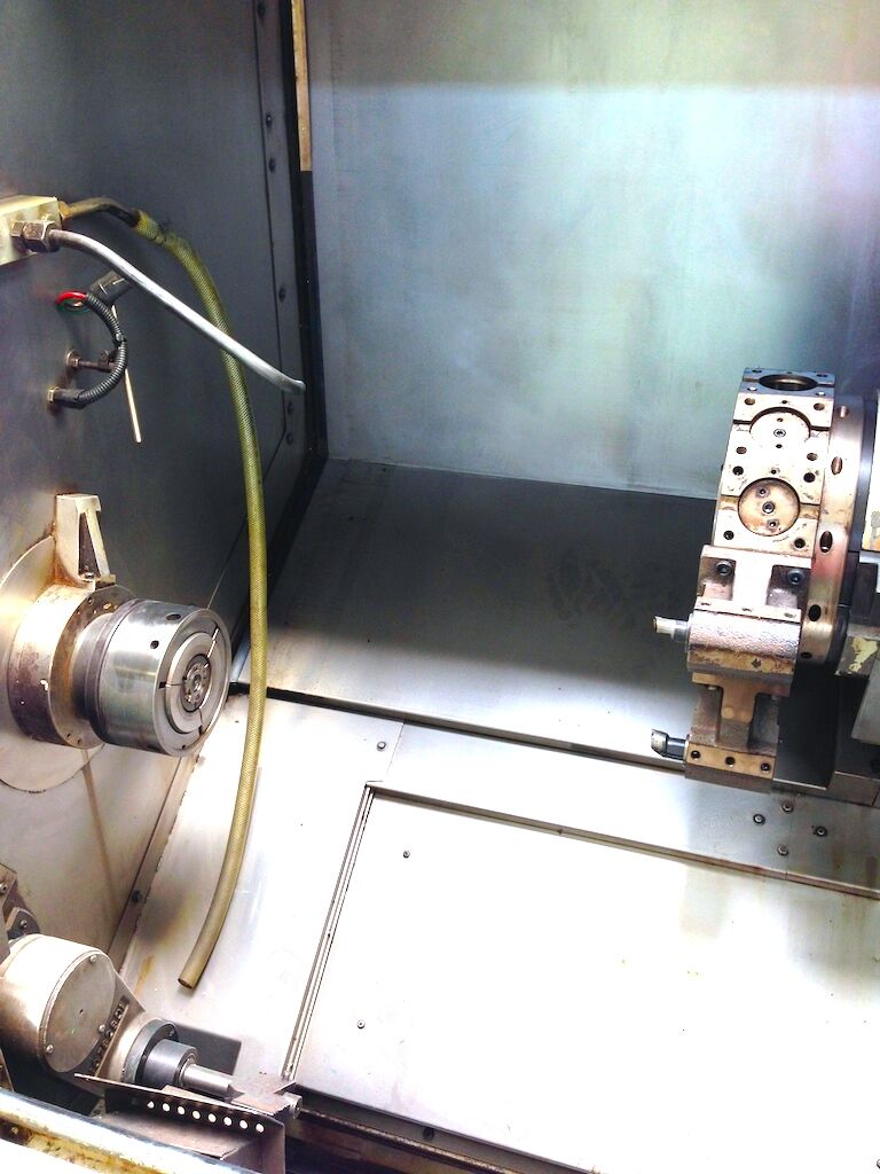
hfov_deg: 42.9
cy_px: 587
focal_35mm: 33
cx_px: 440
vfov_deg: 55.4
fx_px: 1119
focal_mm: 4.12
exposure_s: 1/40
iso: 64
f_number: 2.4
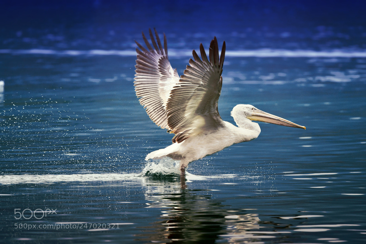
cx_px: 183
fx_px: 4574
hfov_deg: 4.6
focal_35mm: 450
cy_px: 122
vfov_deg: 3.1
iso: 400
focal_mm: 300
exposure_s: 1/1600
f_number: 4
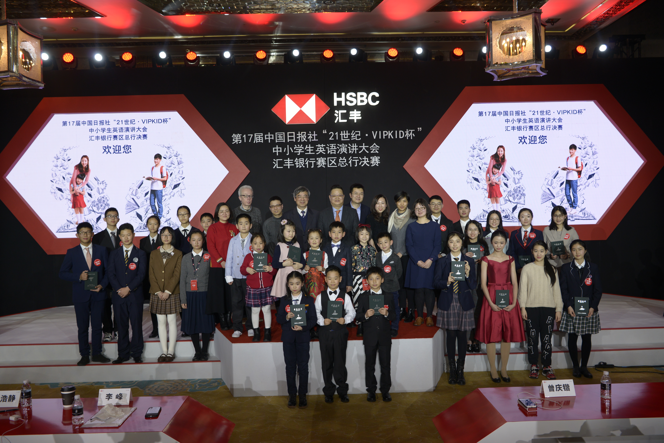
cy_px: 222
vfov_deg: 43.6
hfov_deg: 61.9
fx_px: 553
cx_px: 332
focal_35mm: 30
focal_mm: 30
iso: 500
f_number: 5.6
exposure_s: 1/125
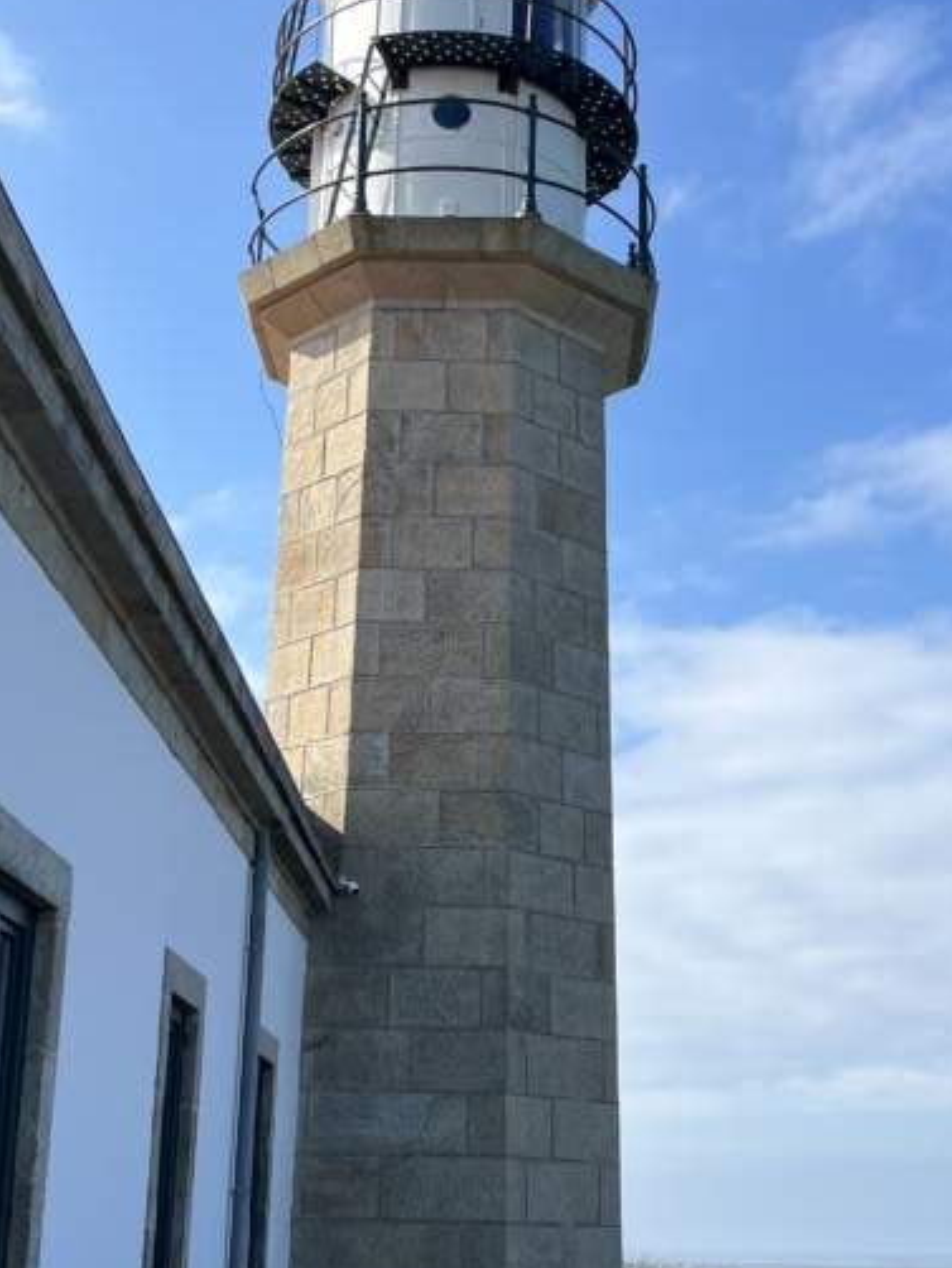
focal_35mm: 53
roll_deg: -0.5
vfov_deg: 36.1
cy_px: 692
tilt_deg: +15.5
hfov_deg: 27.5
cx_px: 520
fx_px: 1942
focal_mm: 5.7
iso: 50
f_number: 1.5
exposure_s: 1/4630
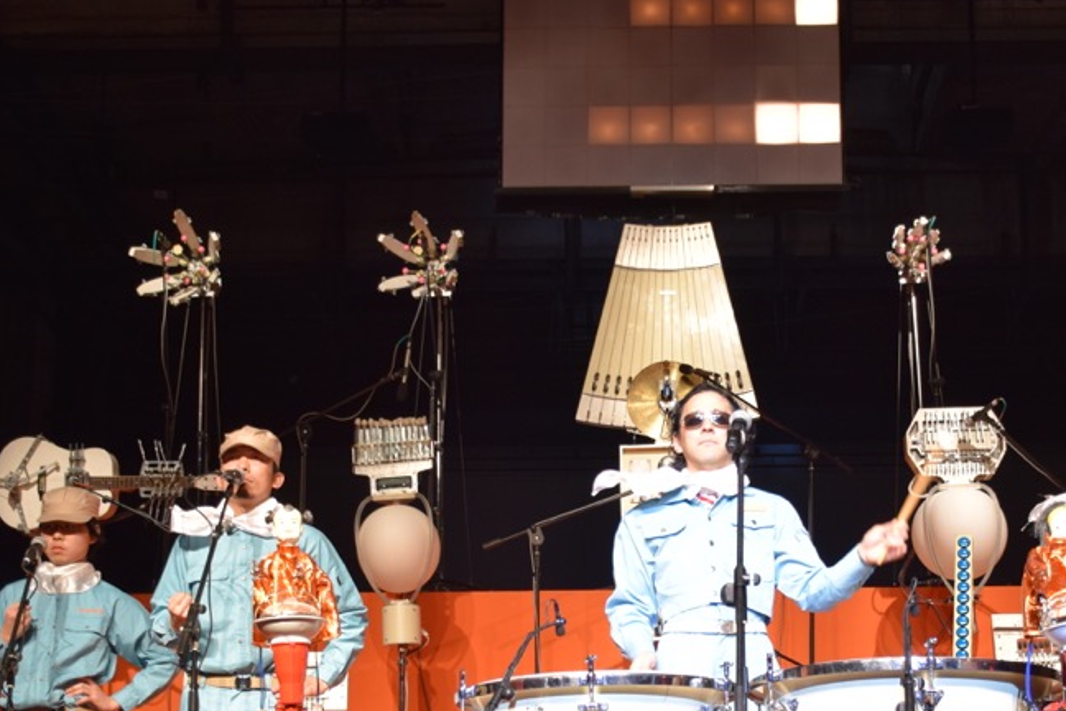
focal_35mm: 64
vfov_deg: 21.0
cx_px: 665
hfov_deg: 31.3
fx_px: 1893
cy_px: 576
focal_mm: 23
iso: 450
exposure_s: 1/60
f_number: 4
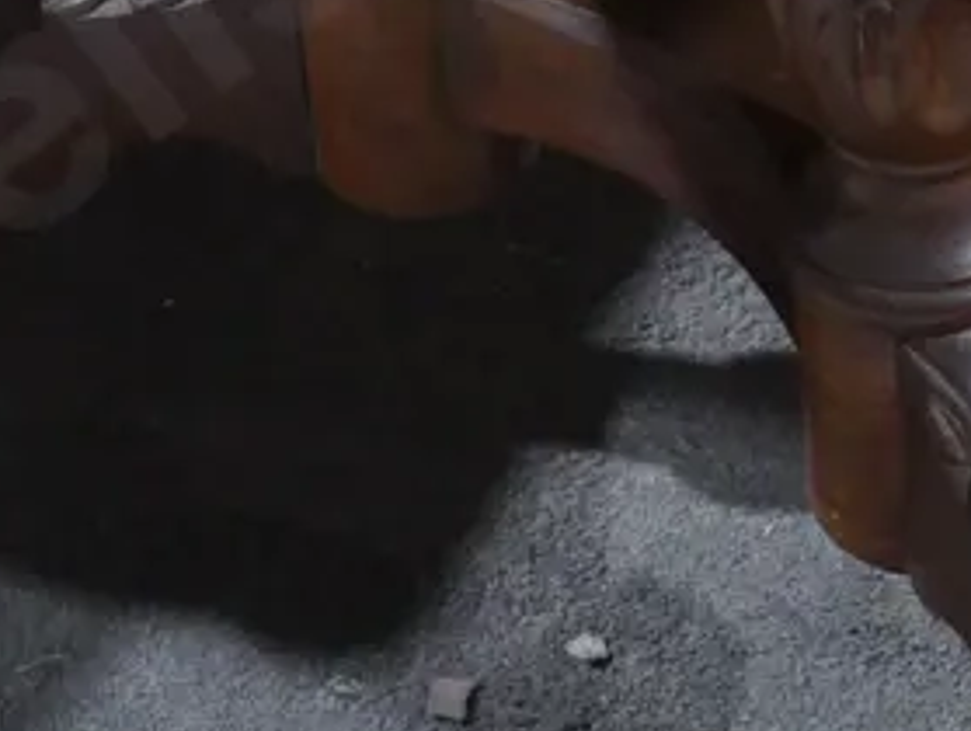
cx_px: 578
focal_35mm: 176
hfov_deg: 11.2
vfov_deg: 8.3
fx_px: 4943
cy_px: -273
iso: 1600
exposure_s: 1/60
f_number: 5.2
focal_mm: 24
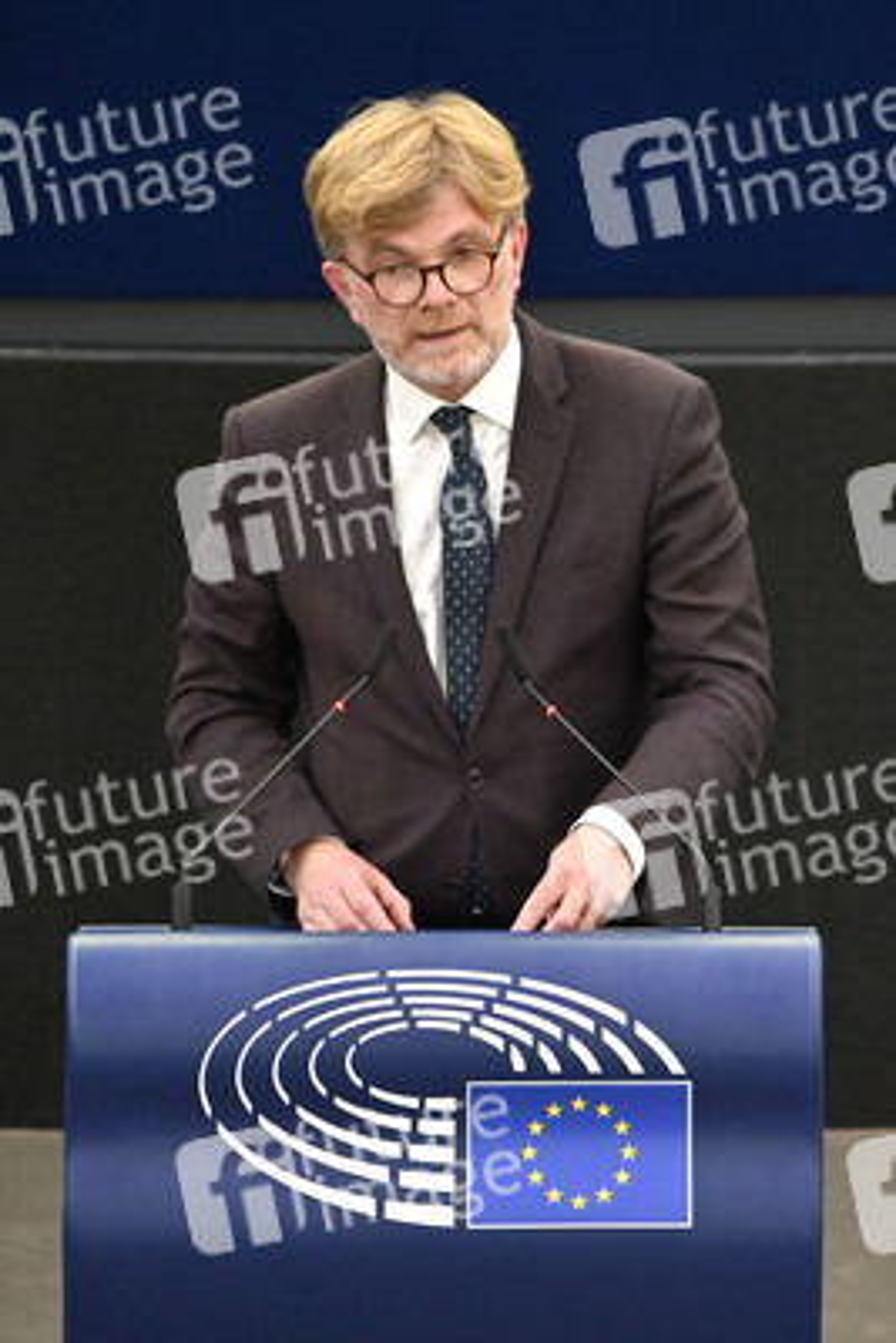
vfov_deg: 3.4
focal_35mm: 600
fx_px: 22379
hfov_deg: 2.3
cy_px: 672
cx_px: 448
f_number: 6.3
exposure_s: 1/400
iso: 5000
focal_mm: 600
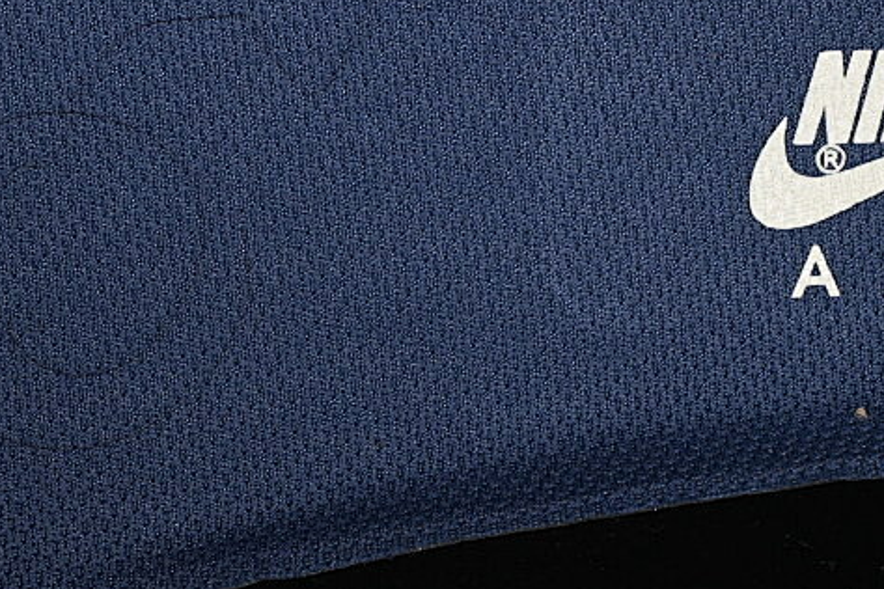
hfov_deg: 12.0
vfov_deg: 8.0
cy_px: 259
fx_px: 4199
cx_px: 239
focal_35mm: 171
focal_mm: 50
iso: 160
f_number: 7.1
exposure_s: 1/80
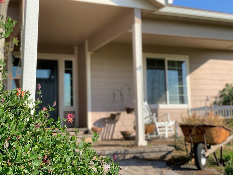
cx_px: 116
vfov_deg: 28.0
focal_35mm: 52
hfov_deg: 36.8
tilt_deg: +6.8
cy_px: 88
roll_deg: +1.5
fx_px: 350
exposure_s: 1/457
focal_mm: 6
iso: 16
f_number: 2.4
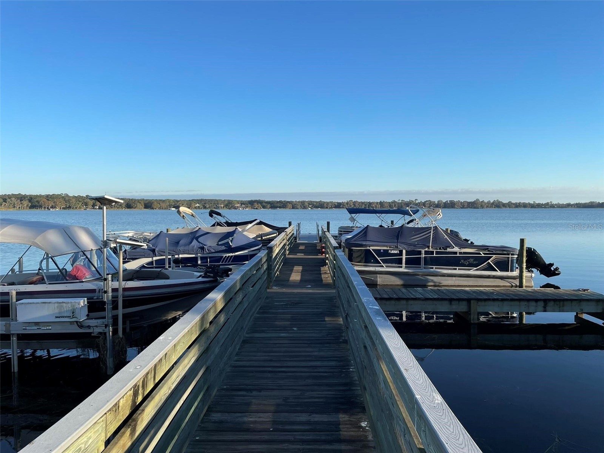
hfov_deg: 67.3
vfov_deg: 53.1
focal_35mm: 26
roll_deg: +0.0
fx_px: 454
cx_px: 302
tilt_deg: -1.4
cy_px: 226
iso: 50
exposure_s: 1/3401
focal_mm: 4.2
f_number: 1.6
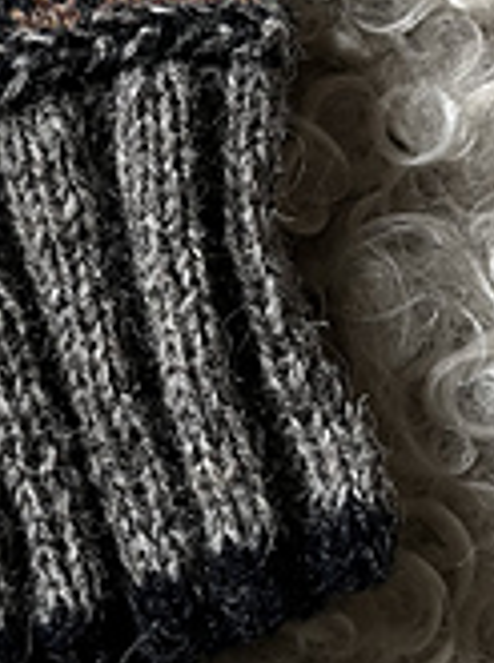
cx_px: -30
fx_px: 1509
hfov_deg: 18.0
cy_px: 237
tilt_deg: -80.0
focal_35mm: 79
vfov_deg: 24.7
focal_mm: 5.1
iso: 100
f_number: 1.6
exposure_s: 1/50
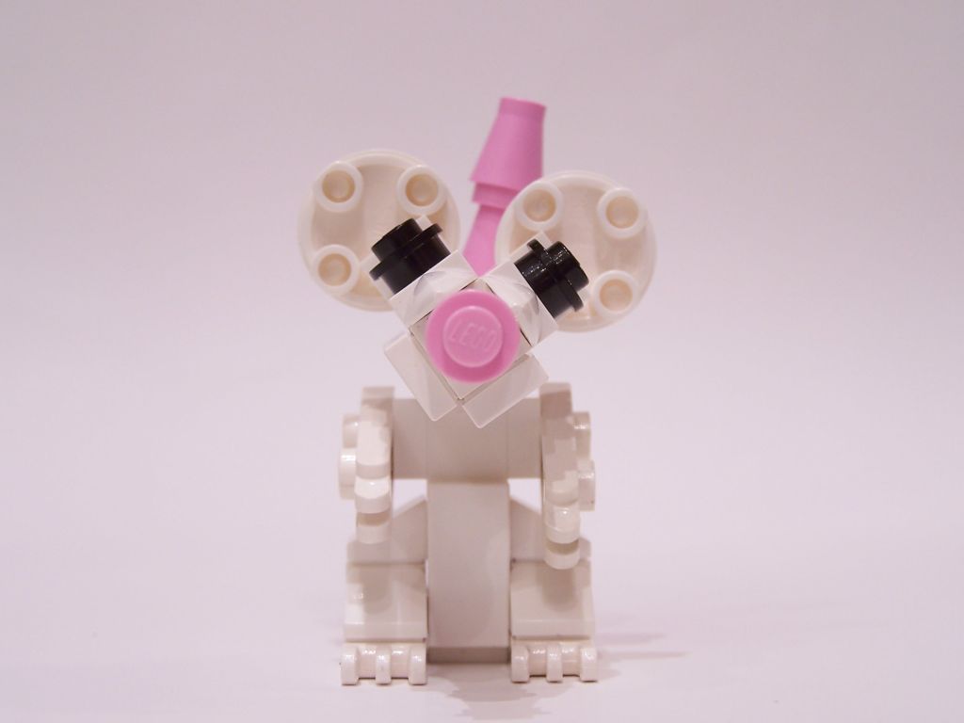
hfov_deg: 28.2
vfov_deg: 21.3
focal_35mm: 69
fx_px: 1922
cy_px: 362
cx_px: 482
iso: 80
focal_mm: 11.5
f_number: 3.2
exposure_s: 1/3
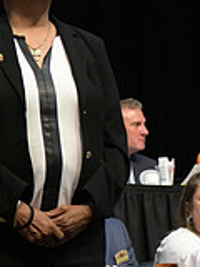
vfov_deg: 8.4
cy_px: 126
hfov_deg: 6.1
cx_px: -268
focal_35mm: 235
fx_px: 1808
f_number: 3.2
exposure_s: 1/400
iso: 2000
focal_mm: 45
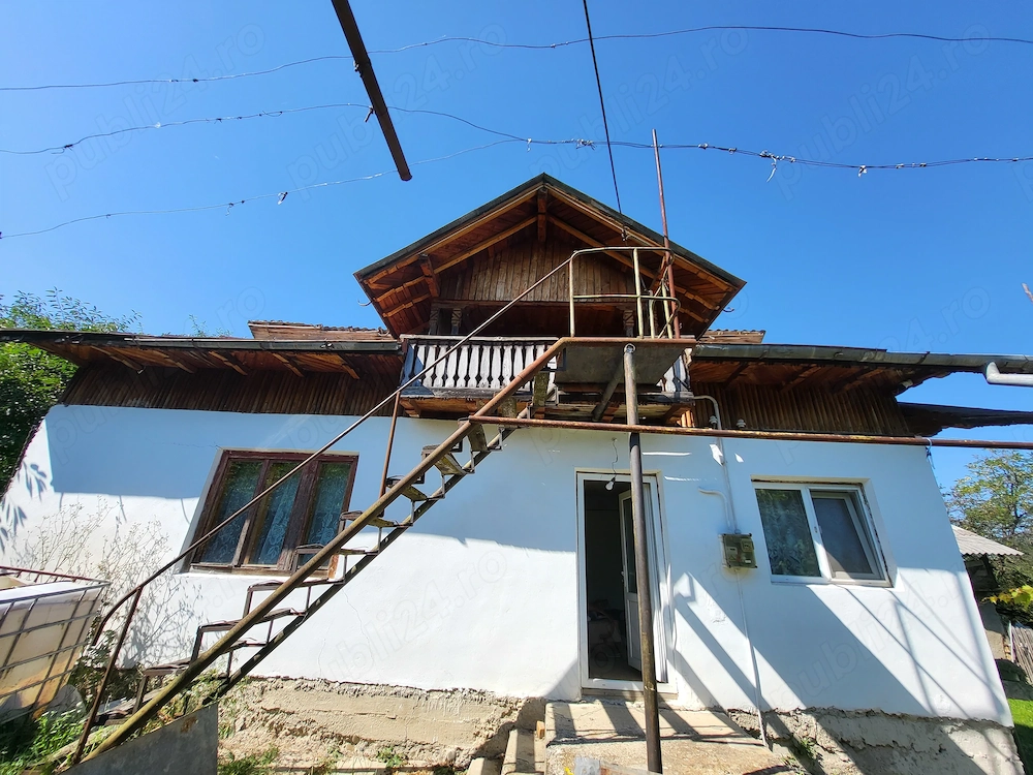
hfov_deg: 106.2
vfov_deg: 89.9
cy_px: 388
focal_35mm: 13
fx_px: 388
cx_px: 516
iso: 32
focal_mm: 1.74
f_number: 2.2
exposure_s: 1/696
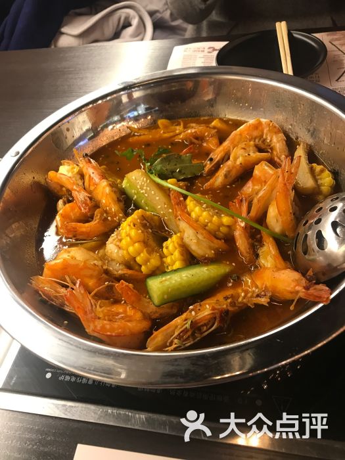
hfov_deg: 49.7
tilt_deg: -48.7
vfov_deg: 63.4
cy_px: 230
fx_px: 372
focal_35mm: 28
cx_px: 172
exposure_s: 1/17
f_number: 1.8
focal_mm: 3.99
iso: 50
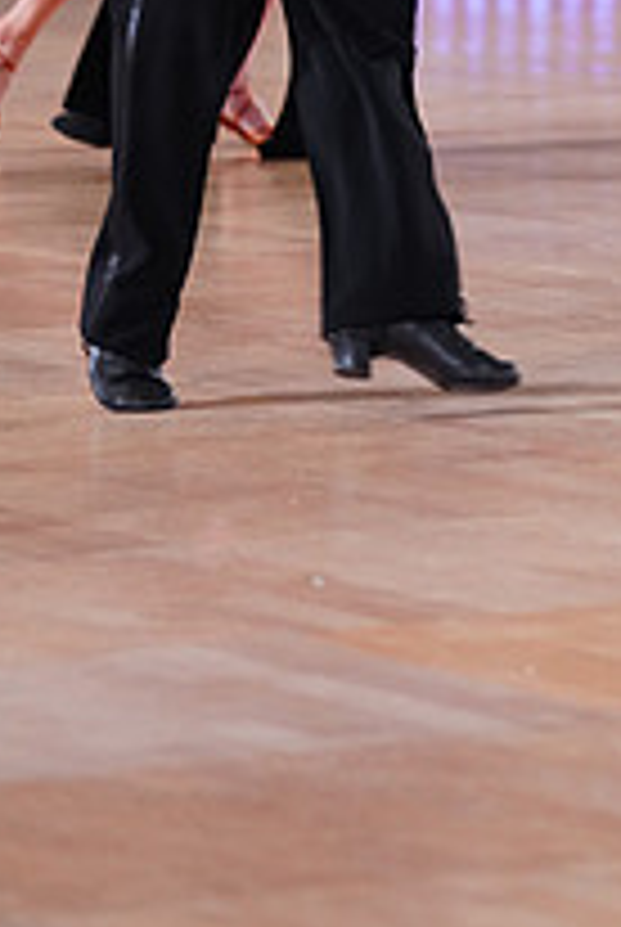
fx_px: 12120
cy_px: -351
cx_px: 835
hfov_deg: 2.9
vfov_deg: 4.4
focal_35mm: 470
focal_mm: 167
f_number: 2.8
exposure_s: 1/400
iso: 2000
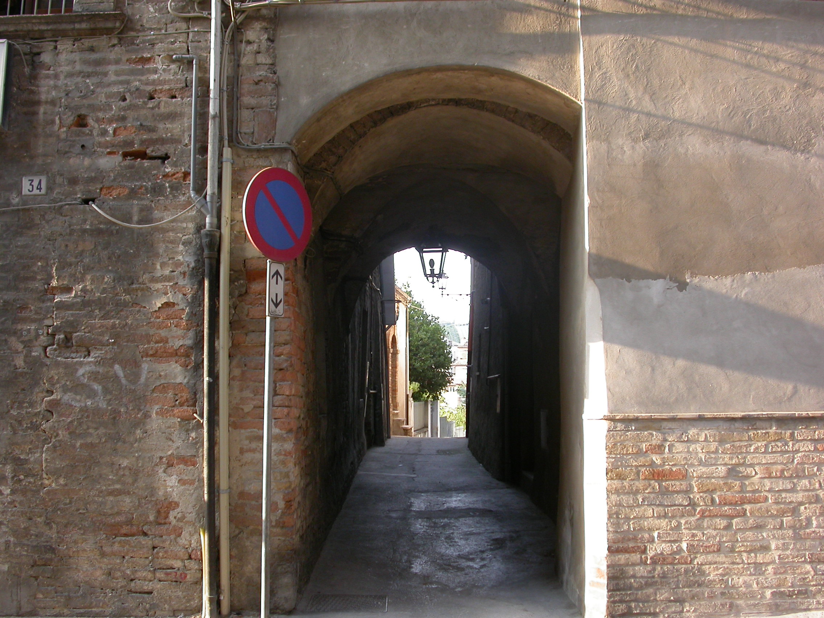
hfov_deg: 49.0
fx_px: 905
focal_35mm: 38
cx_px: 412
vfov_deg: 37.7
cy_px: 309
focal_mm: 7.85
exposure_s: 1/79.2
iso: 100
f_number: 3.3
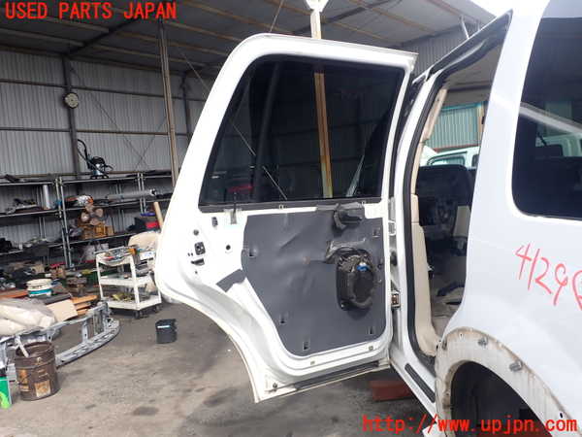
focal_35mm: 30
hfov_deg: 60.0
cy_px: 218
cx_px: 291
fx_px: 504
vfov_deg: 46.8
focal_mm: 5.4
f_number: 3.2
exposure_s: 1/400
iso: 100
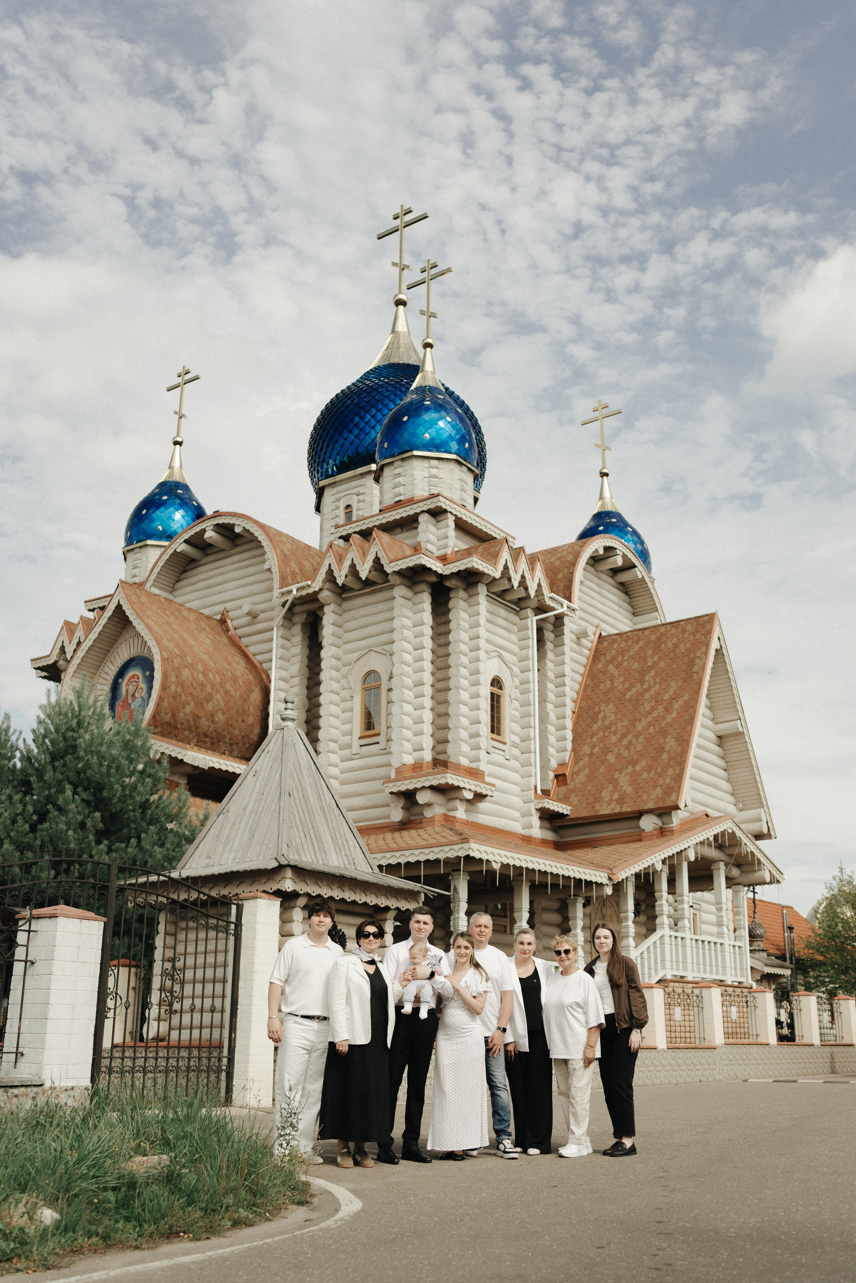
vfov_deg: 54.4
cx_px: 428
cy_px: 642
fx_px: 1248
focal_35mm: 35
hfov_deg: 37.9
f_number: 2.8
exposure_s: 1/2000
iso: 100
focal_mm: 35
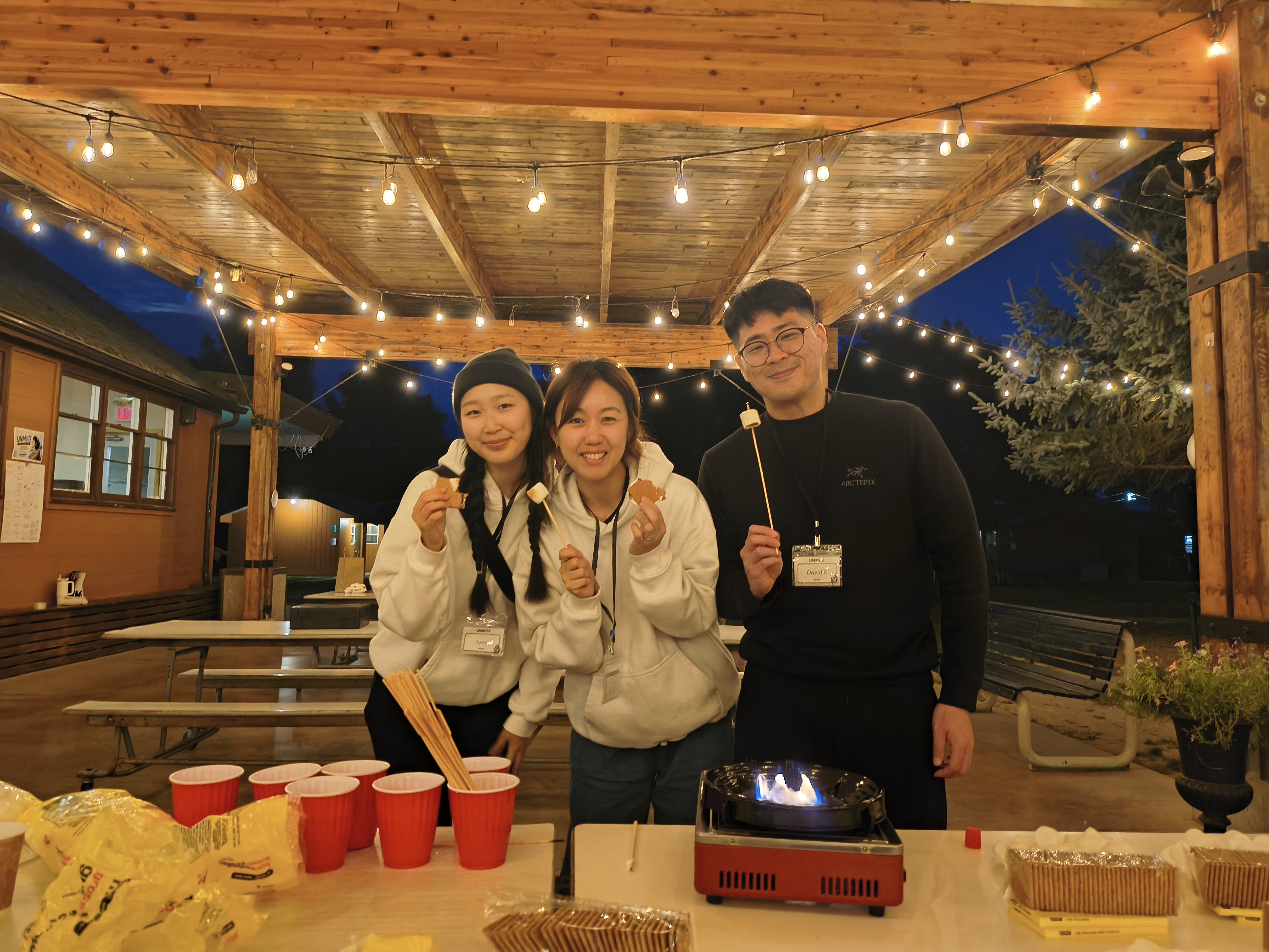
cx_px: 634
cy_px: 476
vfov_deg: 54.9
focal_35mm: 25
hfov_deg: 69.4
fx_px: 916
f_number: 1.7
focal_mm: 4.68
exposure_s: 1/24
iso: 3377
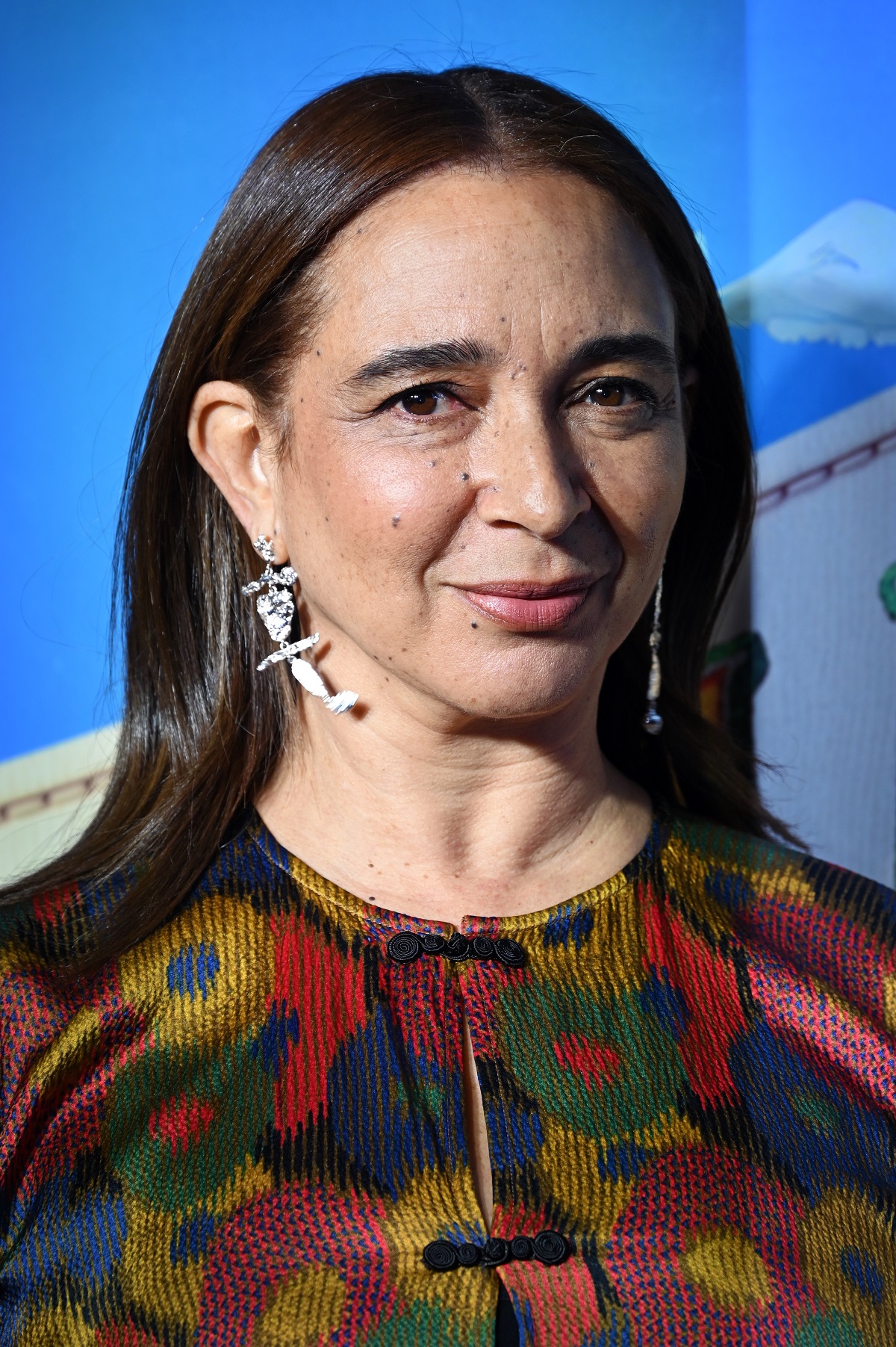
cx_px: 448
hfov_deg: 8.8
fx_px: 5793
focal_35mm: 155
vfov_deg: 13.3
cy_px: 674
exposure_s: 1/160
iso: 560
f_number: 6.3
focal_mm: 155
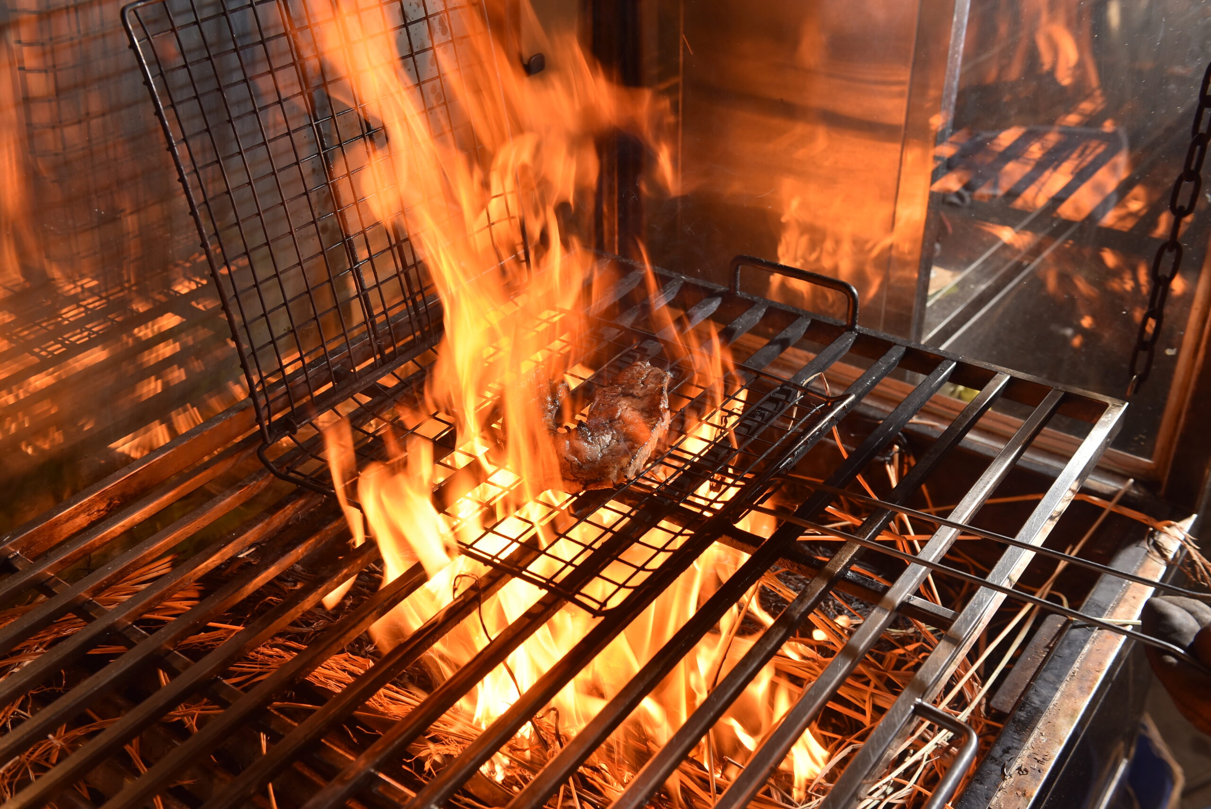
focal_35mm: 38
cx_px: 606
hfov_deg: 50.7
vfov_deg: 35.1
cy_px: 404
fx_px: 1279
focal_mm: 38
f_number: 6.3
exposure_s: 1/80
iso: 250
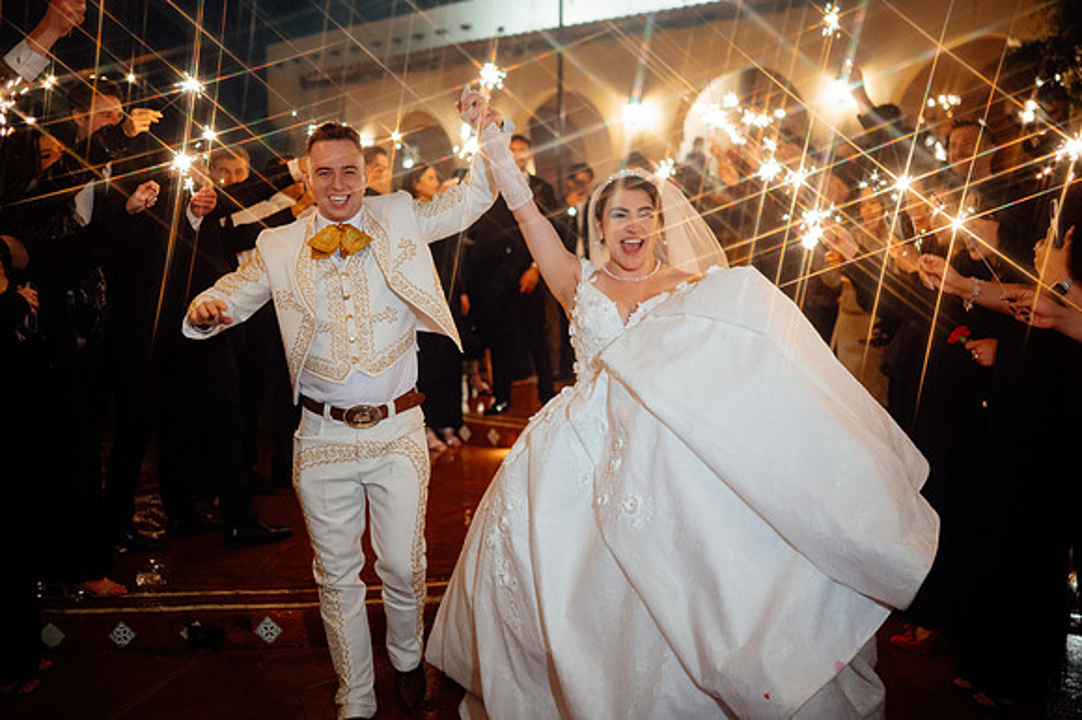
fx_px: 1051
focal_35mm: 35
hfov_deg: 54.5
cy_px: 360
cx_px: 541
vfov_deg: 37.8
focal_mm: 35
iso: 3200
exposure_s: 1/160
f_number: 1.8
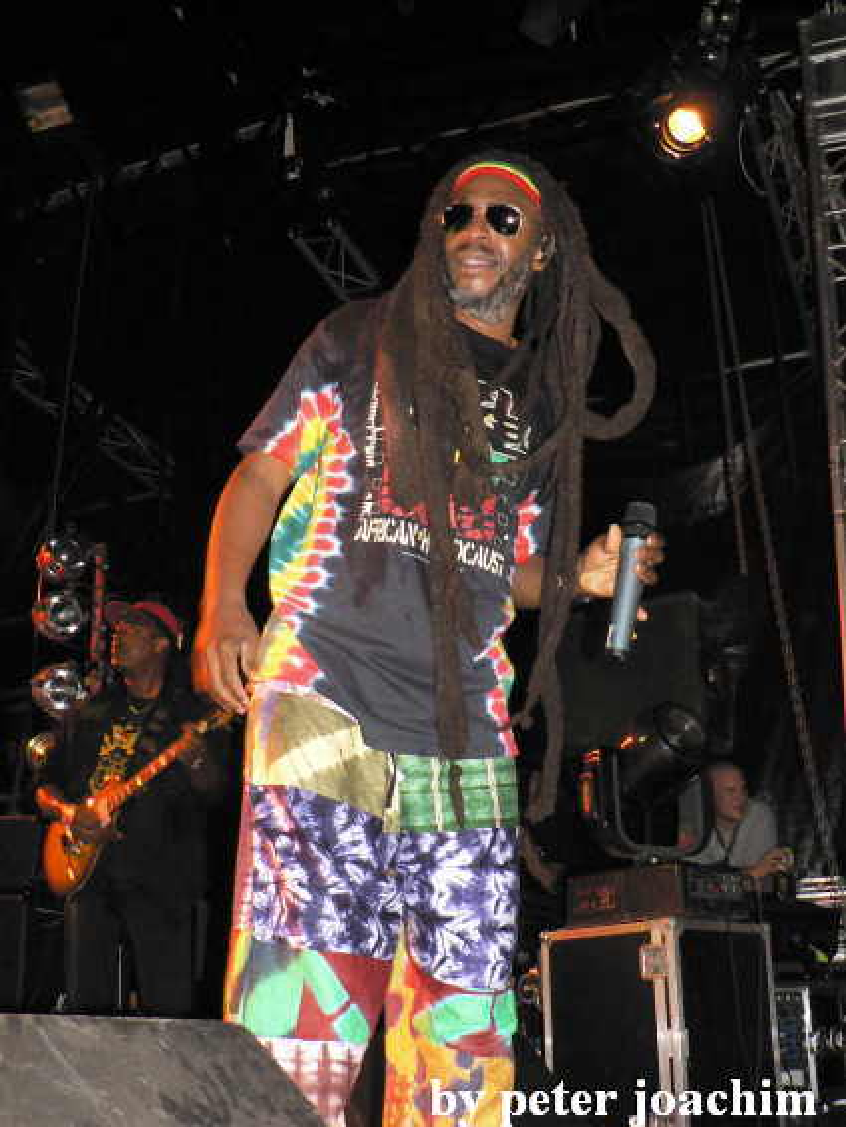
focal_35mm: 35
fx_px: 1140
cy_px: 564
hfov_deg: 40.7
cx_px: 423
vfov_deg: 52.6
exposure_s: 1/60
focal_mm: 6
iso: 400
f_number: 2.8
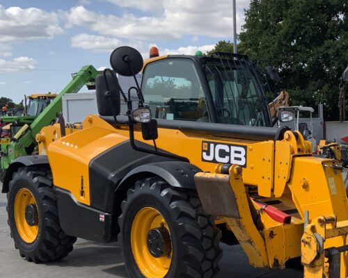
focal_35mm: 58
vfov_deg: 26.2
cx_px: 295
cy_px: 172
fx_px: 597
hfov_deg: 31.3
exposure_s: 1/1377
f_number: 1.8
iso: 16
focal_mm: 3
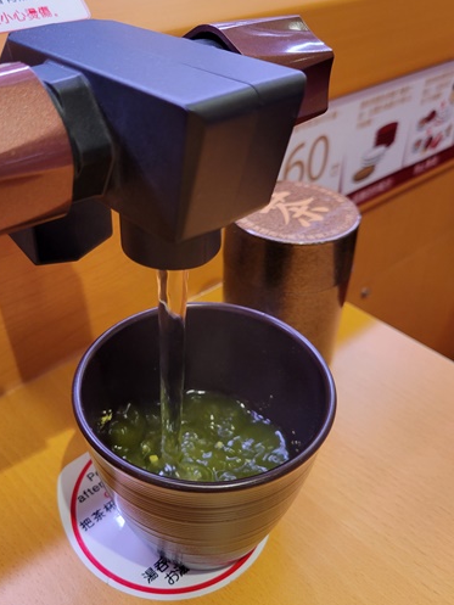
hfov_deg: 41.7
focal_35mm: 34
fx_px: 594
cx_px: 186
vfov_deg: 53.9
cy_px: 279
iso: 160
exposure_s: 1/120
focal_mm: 5.4
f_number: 1.8
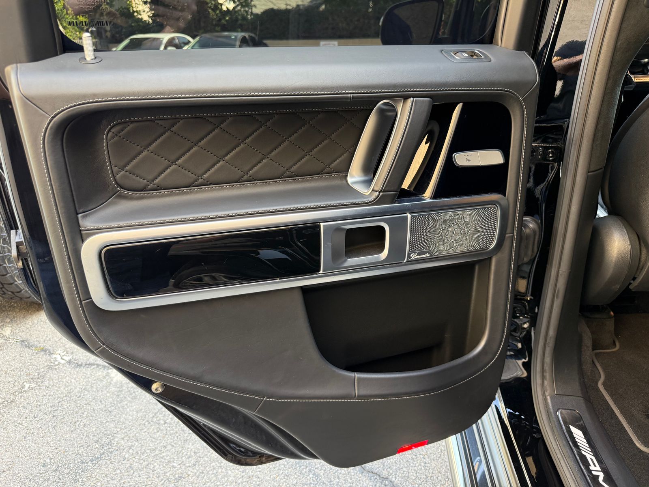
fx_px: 450
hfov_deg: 71.6
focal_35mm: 24
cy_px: 244
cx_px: 324
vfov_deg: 56.8
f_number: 1.78
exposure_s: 1/97
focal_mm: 6.76
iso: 200
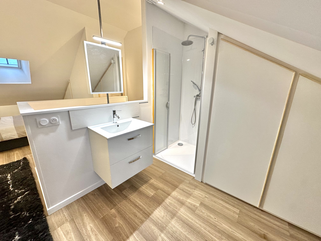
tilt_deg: -14.9
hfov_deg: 102.1
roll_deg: -1.0
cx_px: 160
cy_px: 120
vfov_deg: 85.7
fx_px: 130
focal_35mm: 14
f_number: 2.2
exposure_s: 1/100
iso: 125
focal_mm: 2.22
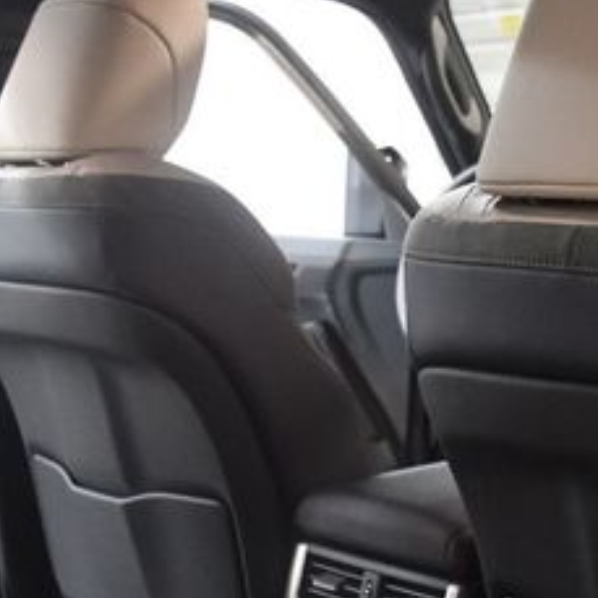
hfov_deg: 25.8
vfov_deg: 26.7
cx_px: 564
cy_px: 405
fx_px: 1251
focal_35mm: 64
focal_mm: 18
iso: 5000
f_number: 3.5
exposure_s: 1/60
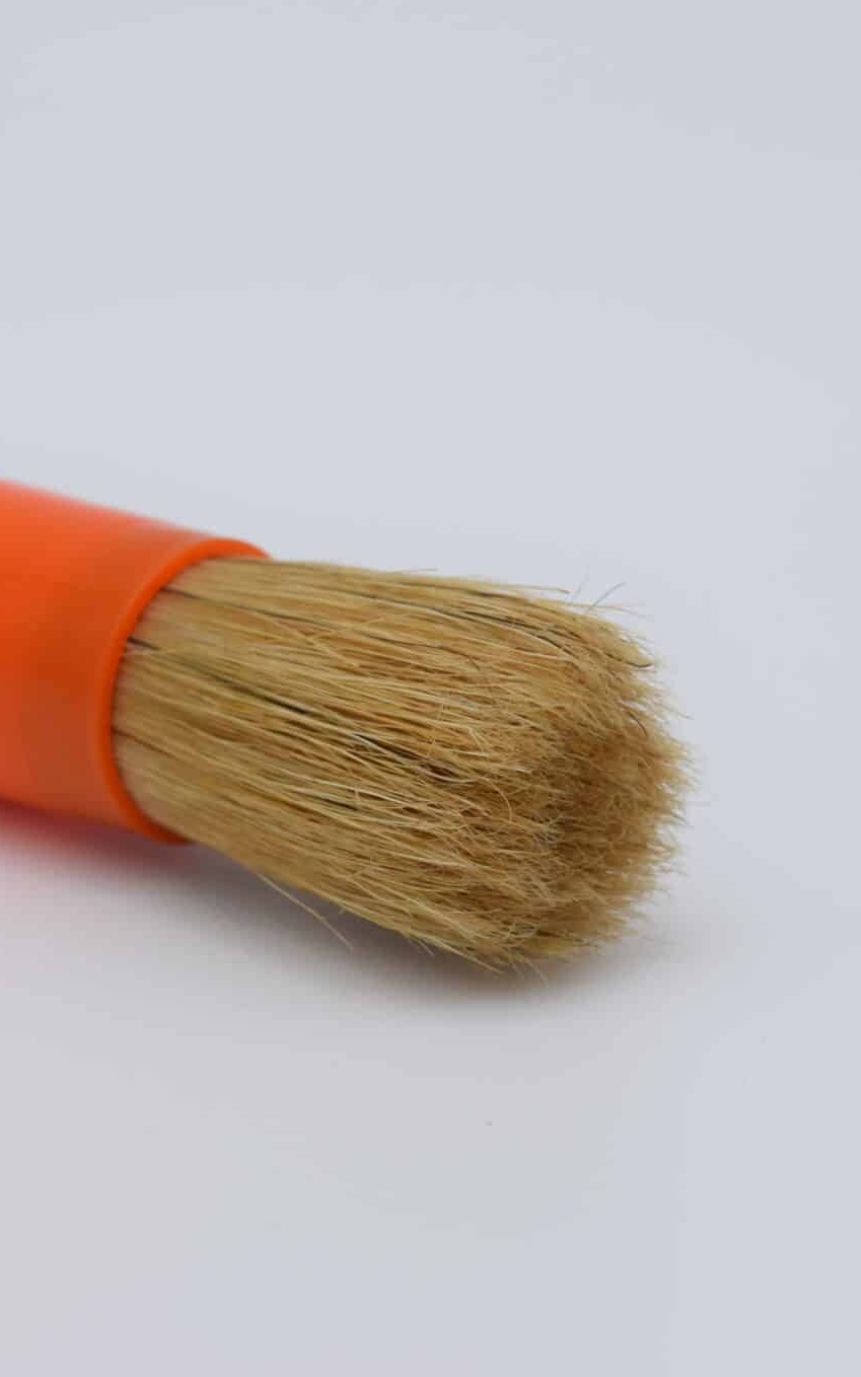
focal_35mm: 127
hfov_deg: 10.3
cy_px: 690
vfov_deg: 16.5
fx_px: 4758
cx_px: 362
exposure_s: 1/250
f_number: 8
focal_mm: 55
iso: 280
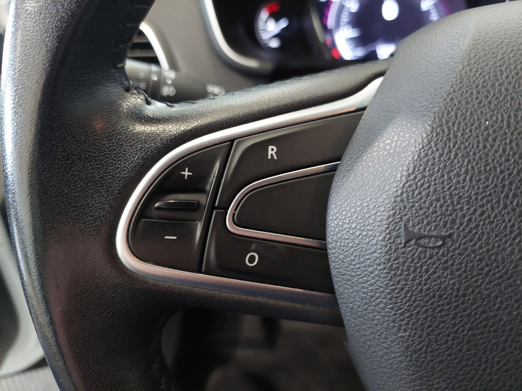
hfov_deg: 69.4
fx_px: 377
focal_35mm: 25
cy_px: 196
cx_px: 261
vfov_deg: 54.9
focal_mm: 5.23
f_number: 1.8
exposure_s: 1/33
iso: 400
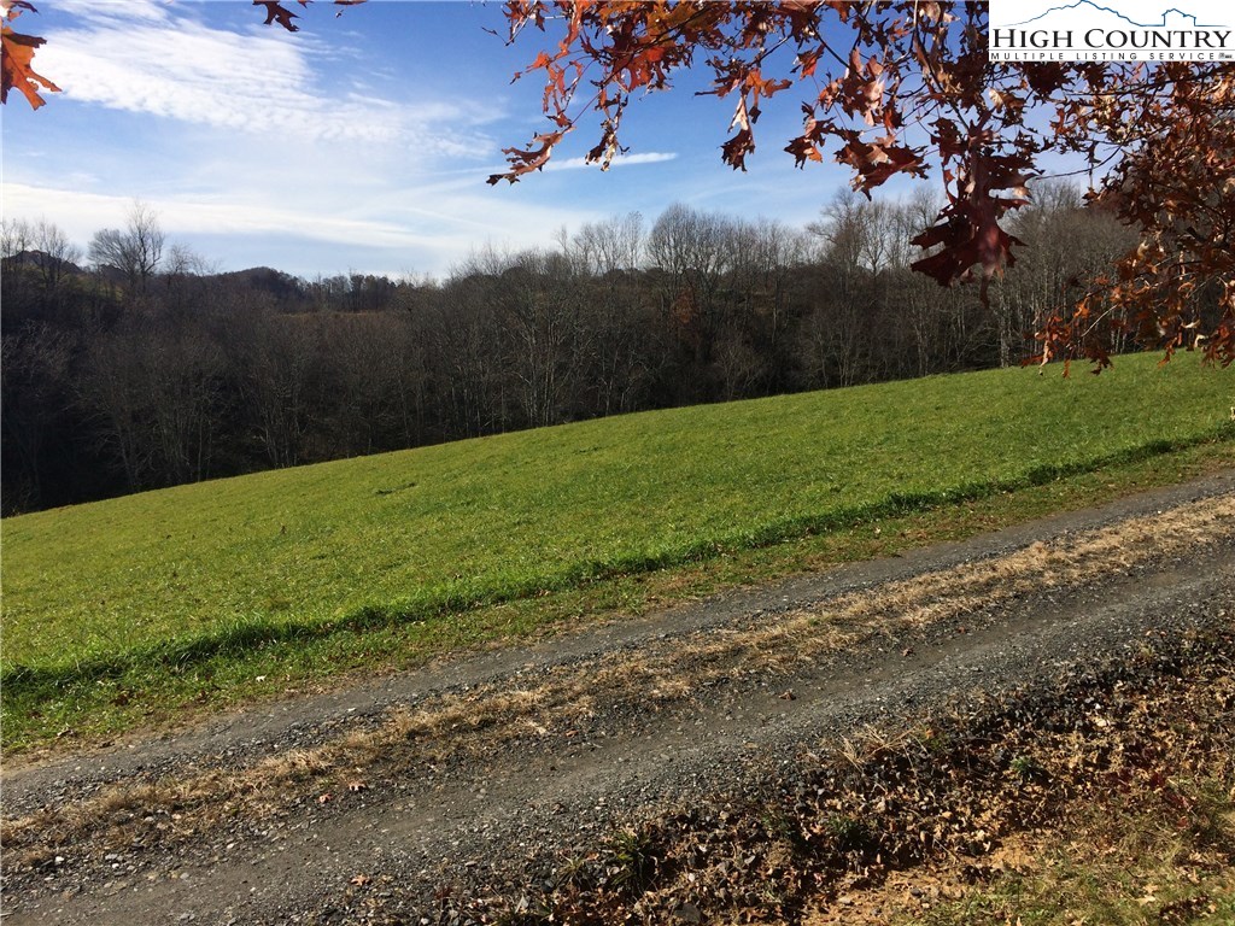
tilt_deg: -9.6
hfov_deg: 61.7
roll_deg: -1.8
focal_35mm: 29
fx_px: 1035
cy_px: 463
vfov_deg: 48.2
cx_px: 618
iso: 32
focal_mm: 4.15
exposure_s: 1/2933
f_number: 2.2
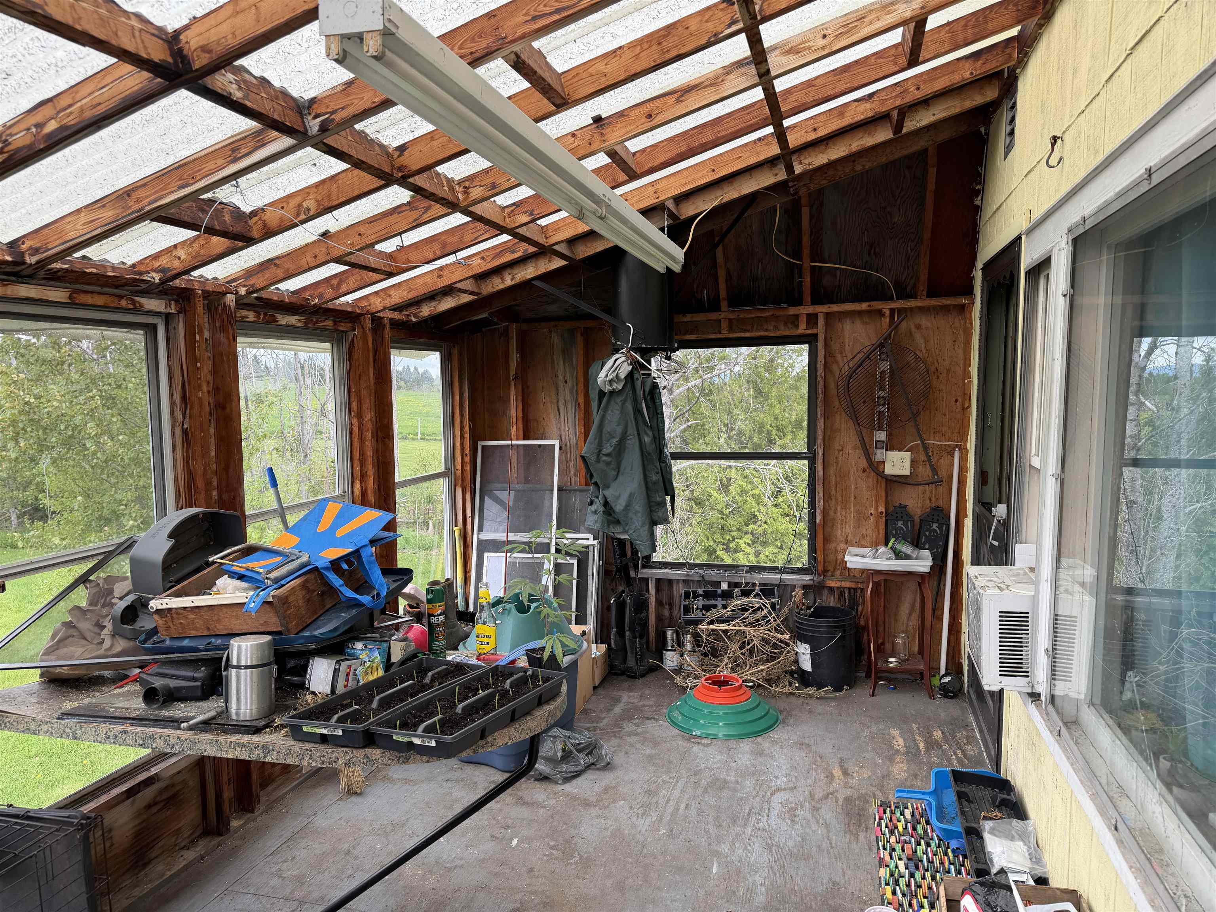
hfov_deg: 71.6
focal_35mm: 24
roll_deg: +1.4
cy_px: 456
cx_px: 608
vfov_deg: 56.8
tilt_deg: -4.6
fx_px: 843
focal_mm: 6.76
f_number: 1.78
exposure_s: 1/178
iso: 80
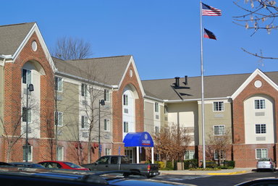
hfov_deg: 25.0
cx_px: 139
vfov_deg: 16.9
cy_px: 93
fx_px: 626
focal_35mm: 81
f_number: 5.6
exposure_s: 1/800
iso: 100
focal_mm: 30
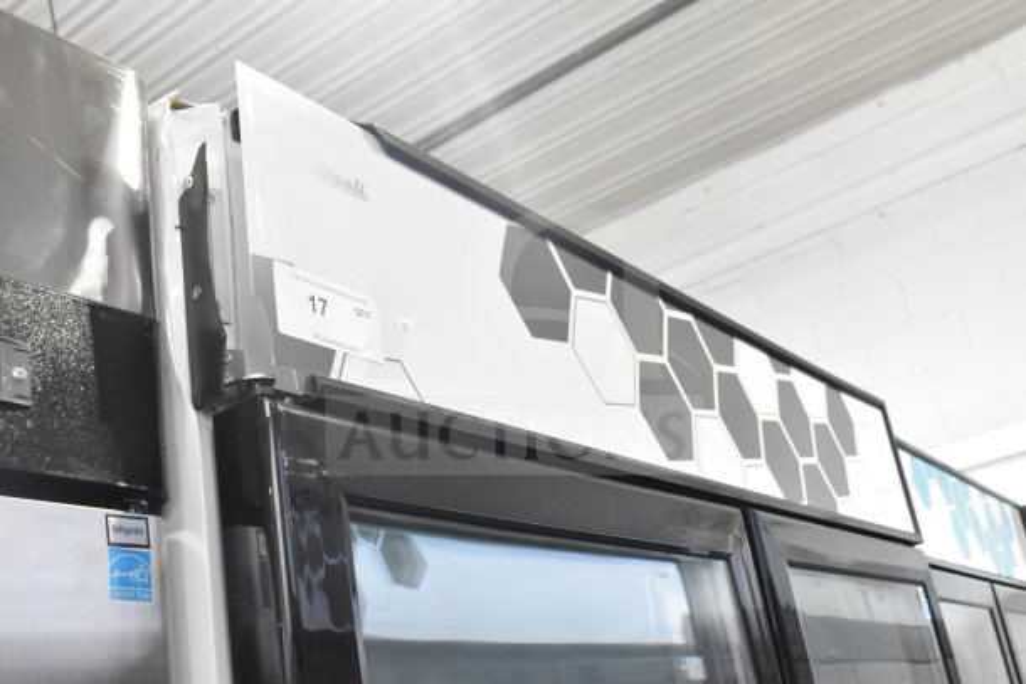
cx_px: 513
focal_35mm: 40
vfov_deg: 33.0
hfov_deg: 47.9
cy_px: 342
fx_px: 1154
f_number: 8
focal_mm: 27
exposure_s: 1/250
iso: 6400
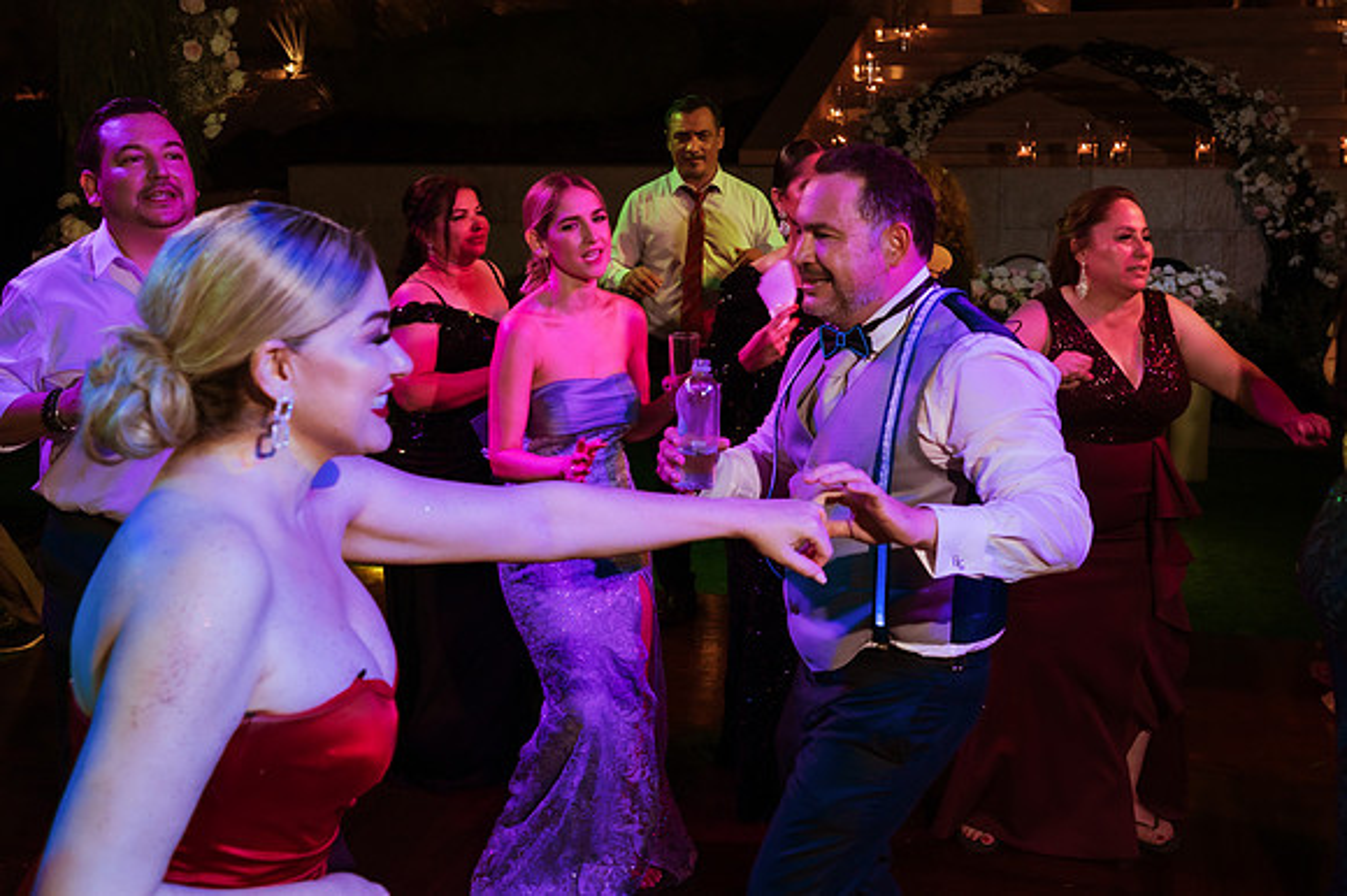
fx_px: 1535
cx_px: 790
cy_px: 371
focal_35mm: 41
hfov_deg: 47.2
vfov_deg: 32.5
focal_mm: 35
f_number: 5.6
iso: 2000
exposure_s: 1/250
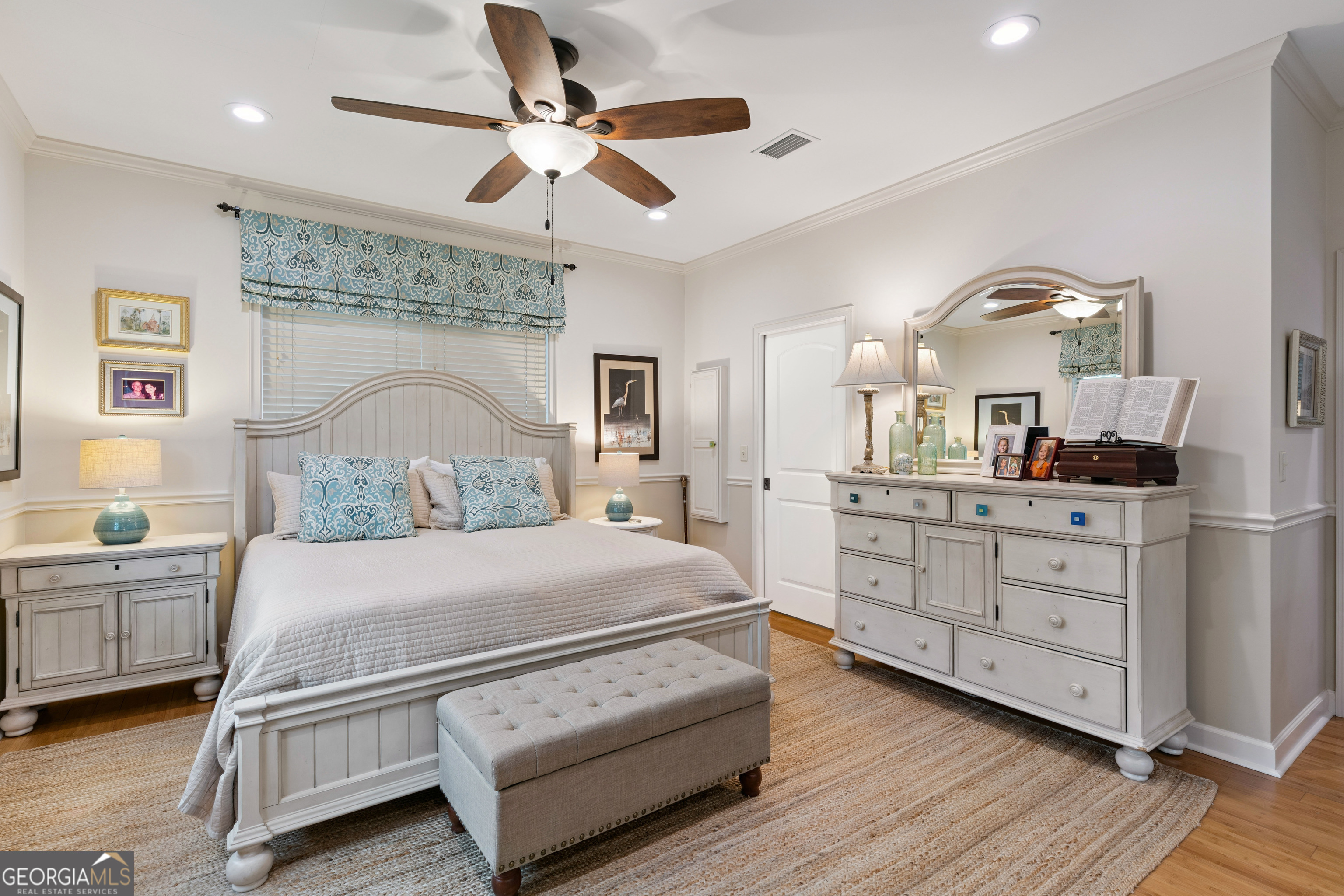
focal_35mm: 17
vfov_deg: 70.5
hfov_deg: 93.3
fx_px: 635
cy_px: 448
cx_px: 672
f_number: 8
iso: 250
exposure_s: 1/13
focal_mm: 17
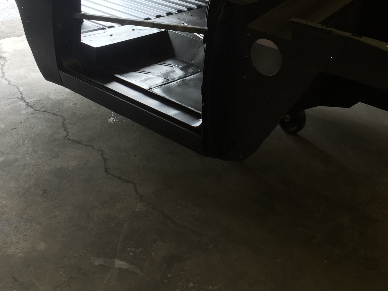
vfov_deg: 27.0
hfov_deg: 36.0
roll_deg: -2.7
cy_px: 61
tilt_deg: -18.6
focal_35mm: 53
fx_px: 594
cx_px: 240
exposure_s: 1/40
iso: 32
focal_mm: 4.15
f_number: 2.2
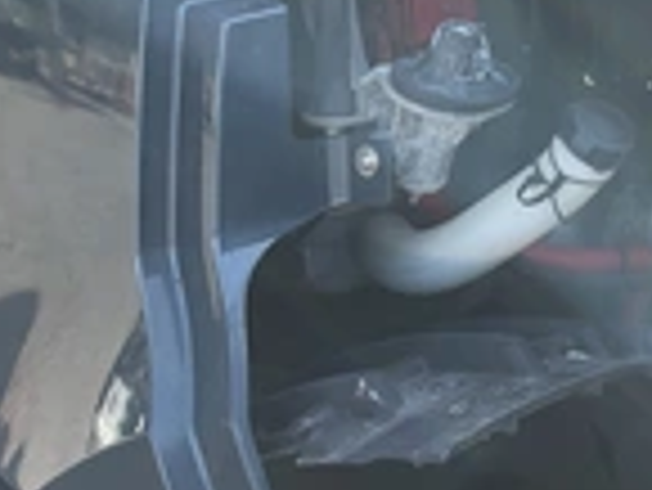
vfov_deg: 17.8
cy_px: -40
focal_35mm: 80
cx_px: 836
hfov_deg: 22.0
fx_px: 1508
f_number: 1.8
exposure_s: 1/529
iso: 25
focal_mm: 3
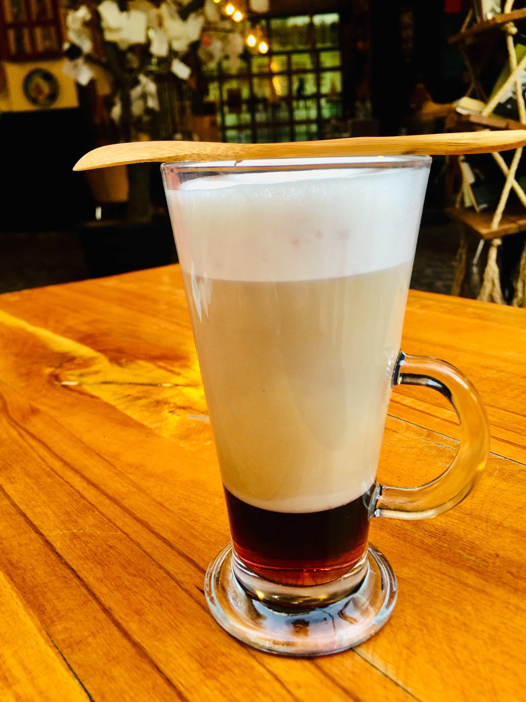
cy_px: 351
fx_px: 588
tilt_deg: -18.3
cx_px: 263
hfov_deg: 48.2
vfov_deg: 61.7
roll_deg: +4.1
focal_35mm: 29
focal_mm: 4.15
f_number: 2.2
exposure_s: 1/33
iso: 40
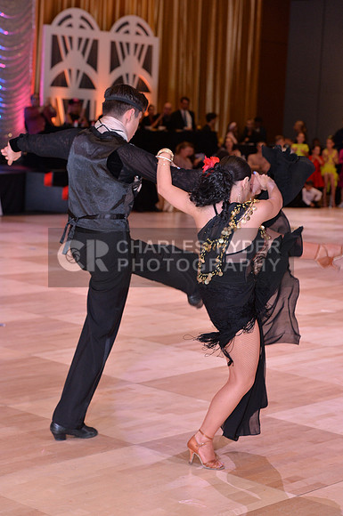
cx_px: 172
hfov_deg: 16.0
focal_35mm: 85
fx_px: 1218
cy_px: 258
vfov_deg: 23.9
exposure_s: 1/250
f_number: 5.6
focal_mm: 85
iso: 1600
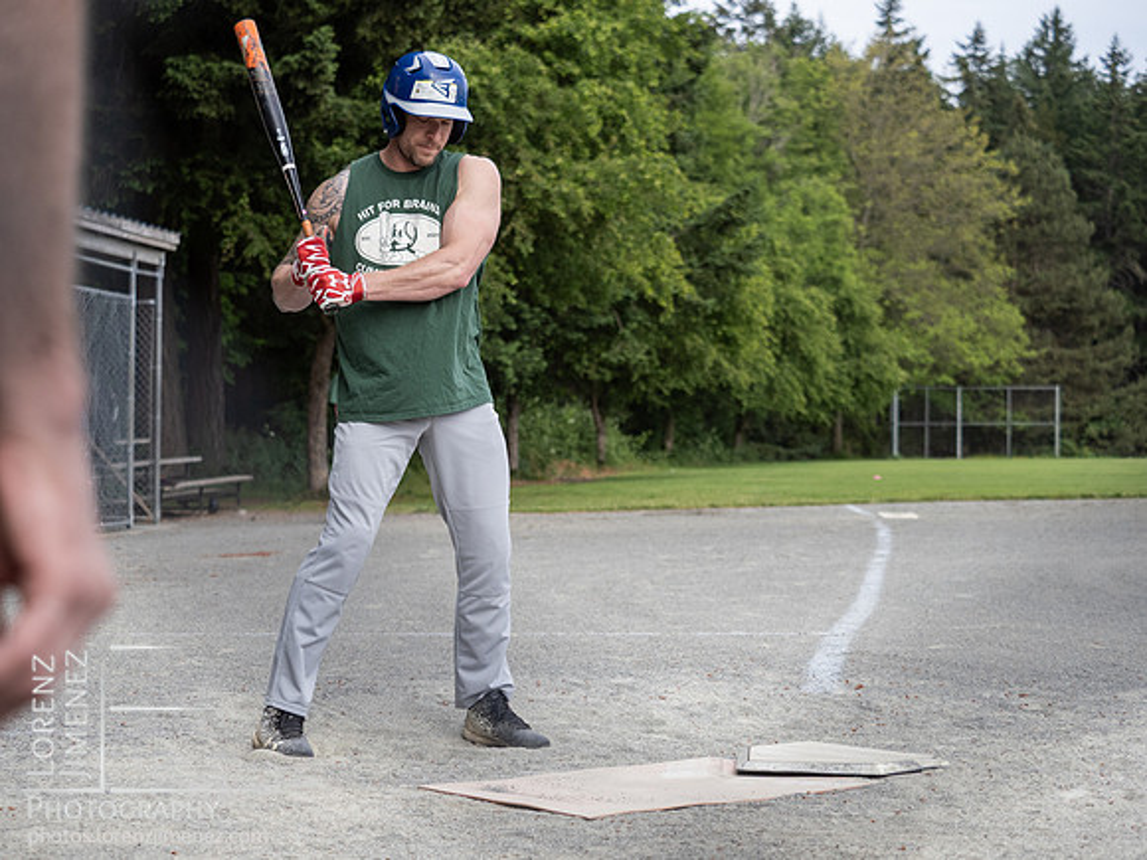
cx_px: 574
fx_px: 2651
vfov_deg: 18.4
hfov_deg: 24.4
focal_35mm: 80
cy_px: 430
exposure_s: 1/1600
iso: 400
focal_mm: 40
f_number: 2.8
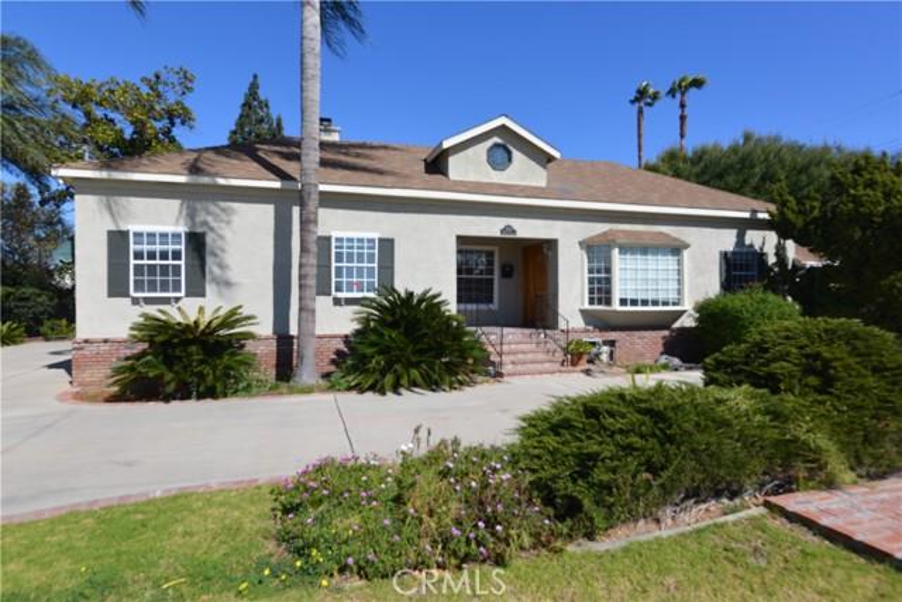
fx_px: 501
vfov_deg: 62.0
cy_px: 301
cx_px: 451
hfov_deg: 84.0
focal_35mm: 20
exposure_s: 1/250
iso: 100
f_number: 8
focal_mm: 20
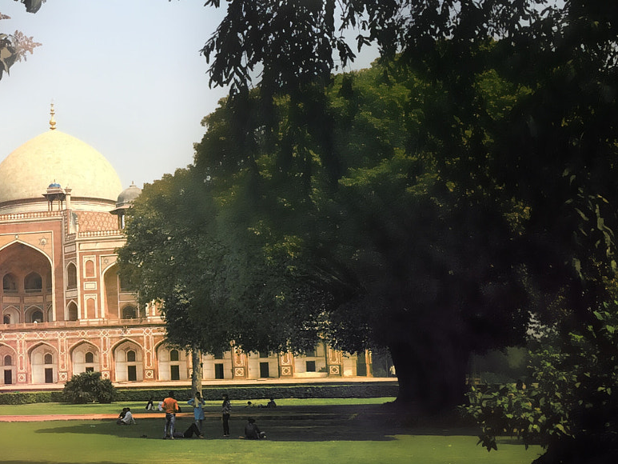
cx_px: 27
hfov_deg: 30.3
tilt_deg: +5.5
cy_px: 275
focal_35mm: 60
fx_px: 1071
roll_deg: +0.5
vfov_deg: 24.4
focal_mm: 4.15
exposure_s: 1/1041
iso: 32
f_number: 2.2
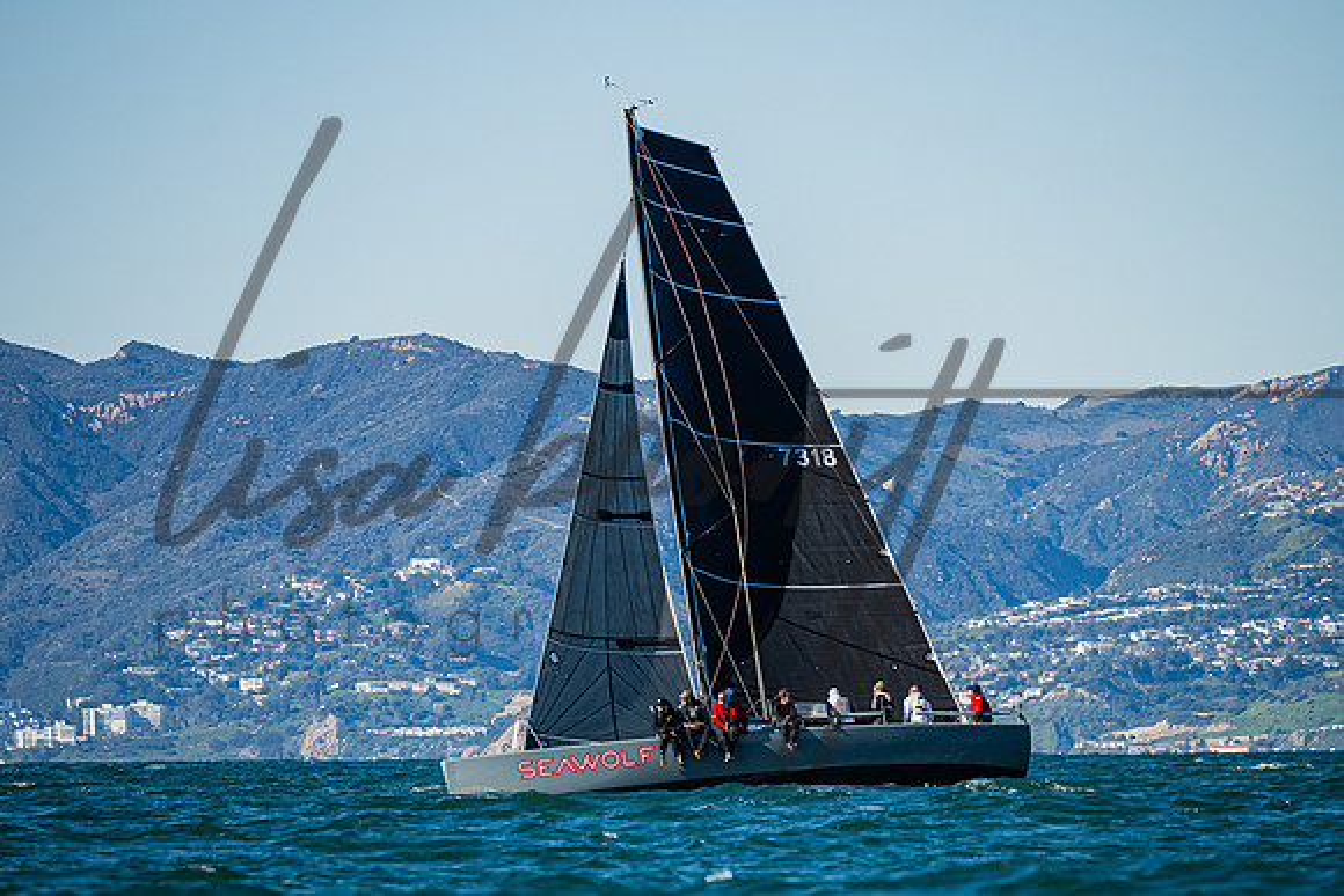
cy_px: 471
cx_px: 709
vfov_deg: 3.5
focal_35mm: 389
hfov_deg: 5.3
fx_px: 14524
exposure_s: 1/2500
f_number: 5.6
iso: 400
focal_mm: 290
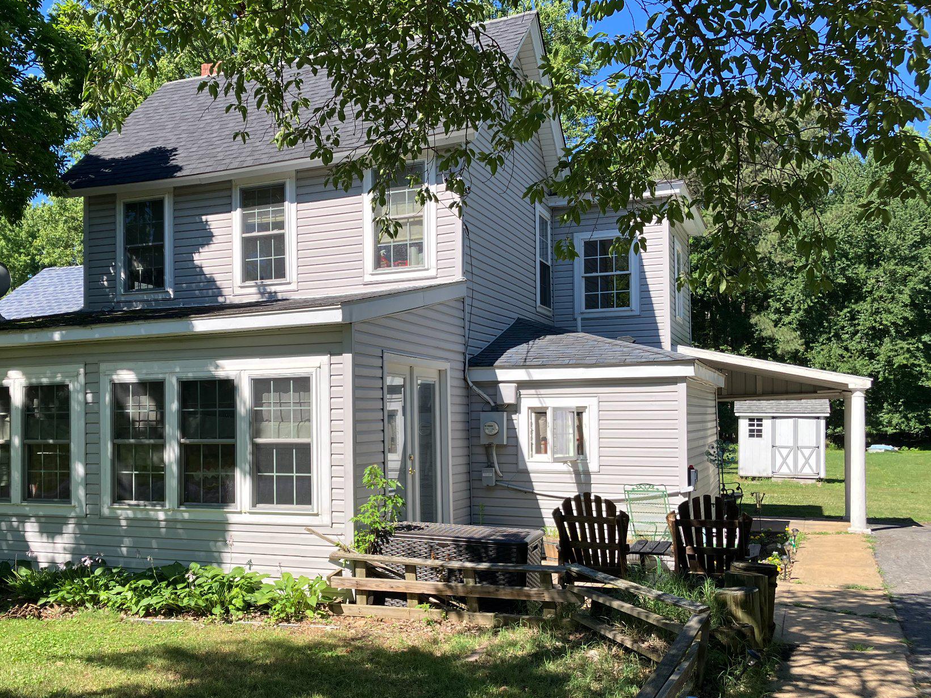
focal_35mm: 35
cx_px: 363
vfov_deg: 40.6
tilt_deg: +1.4
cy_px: 402
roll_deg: +0.7
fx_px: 941
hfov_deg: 52.2
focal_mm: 3.99
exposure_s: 1/1033
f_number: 1.8
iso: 32
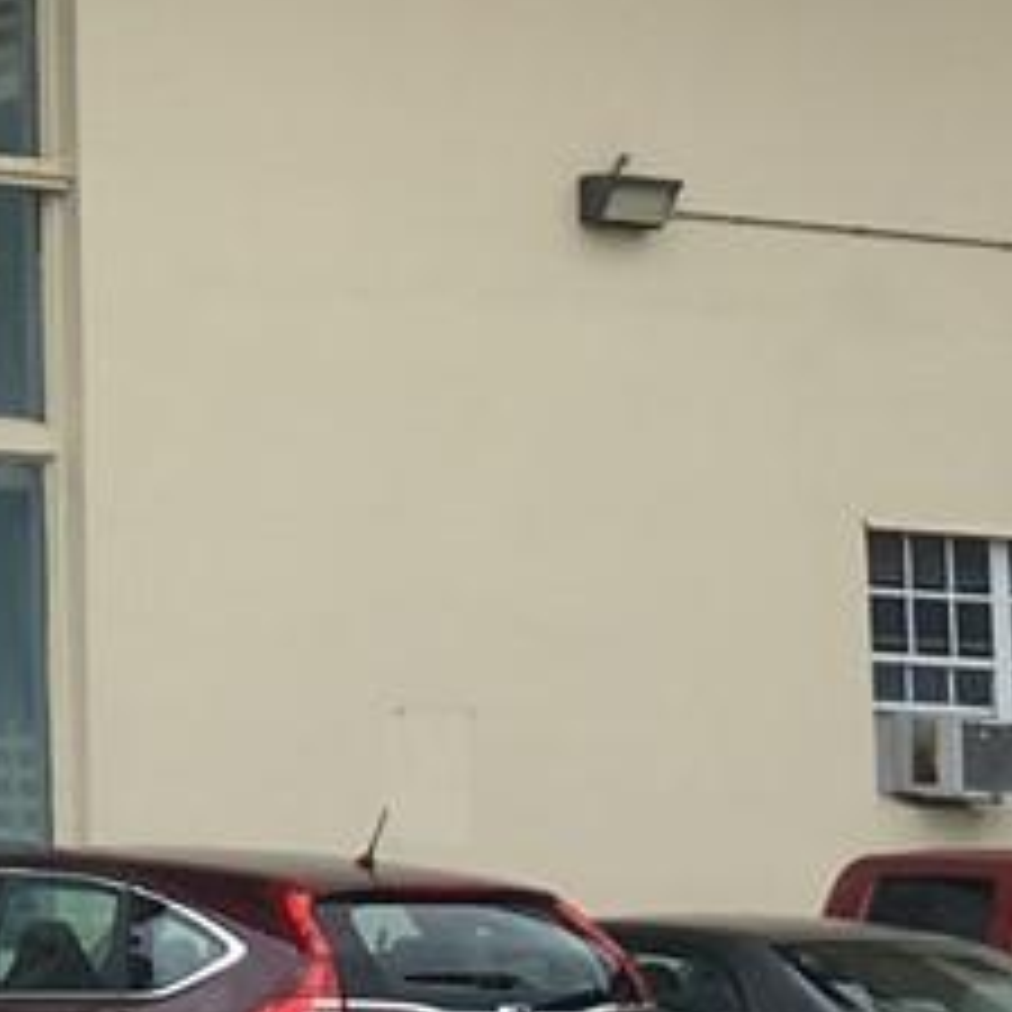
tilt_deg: +10.9
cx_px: -999
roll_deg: -0.7
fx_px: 6020
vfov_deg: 9.5
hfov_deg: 9.1
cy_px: -216
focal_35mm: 182
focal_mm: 4.15
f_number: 2.2
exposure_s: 1/587
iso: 25
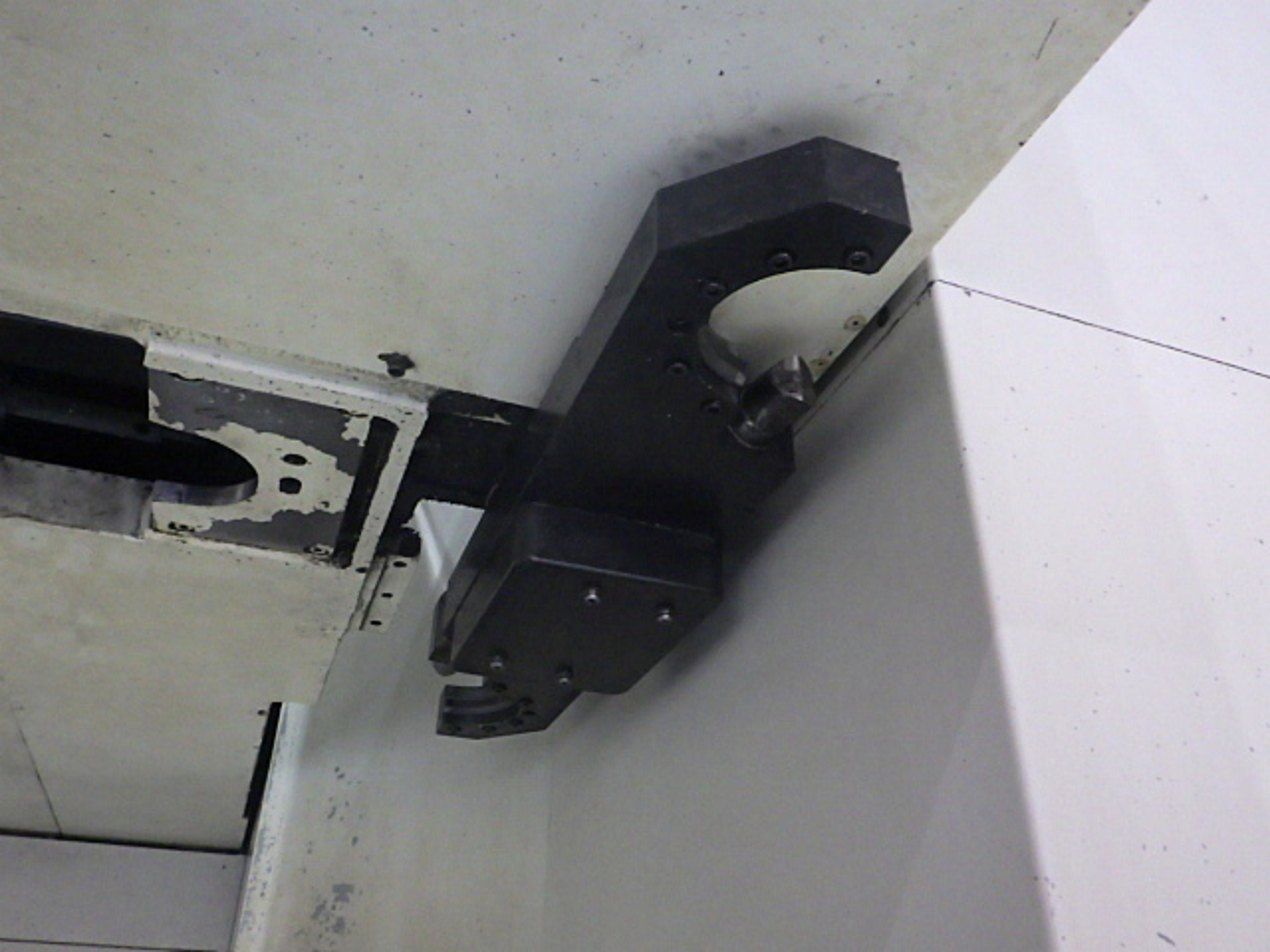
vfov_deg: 49.7
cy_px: 476
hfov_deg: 63.4
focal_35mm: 28
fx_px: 1027
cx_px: 635
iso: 1600
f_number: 3.5
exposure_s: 1/40
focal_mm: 5
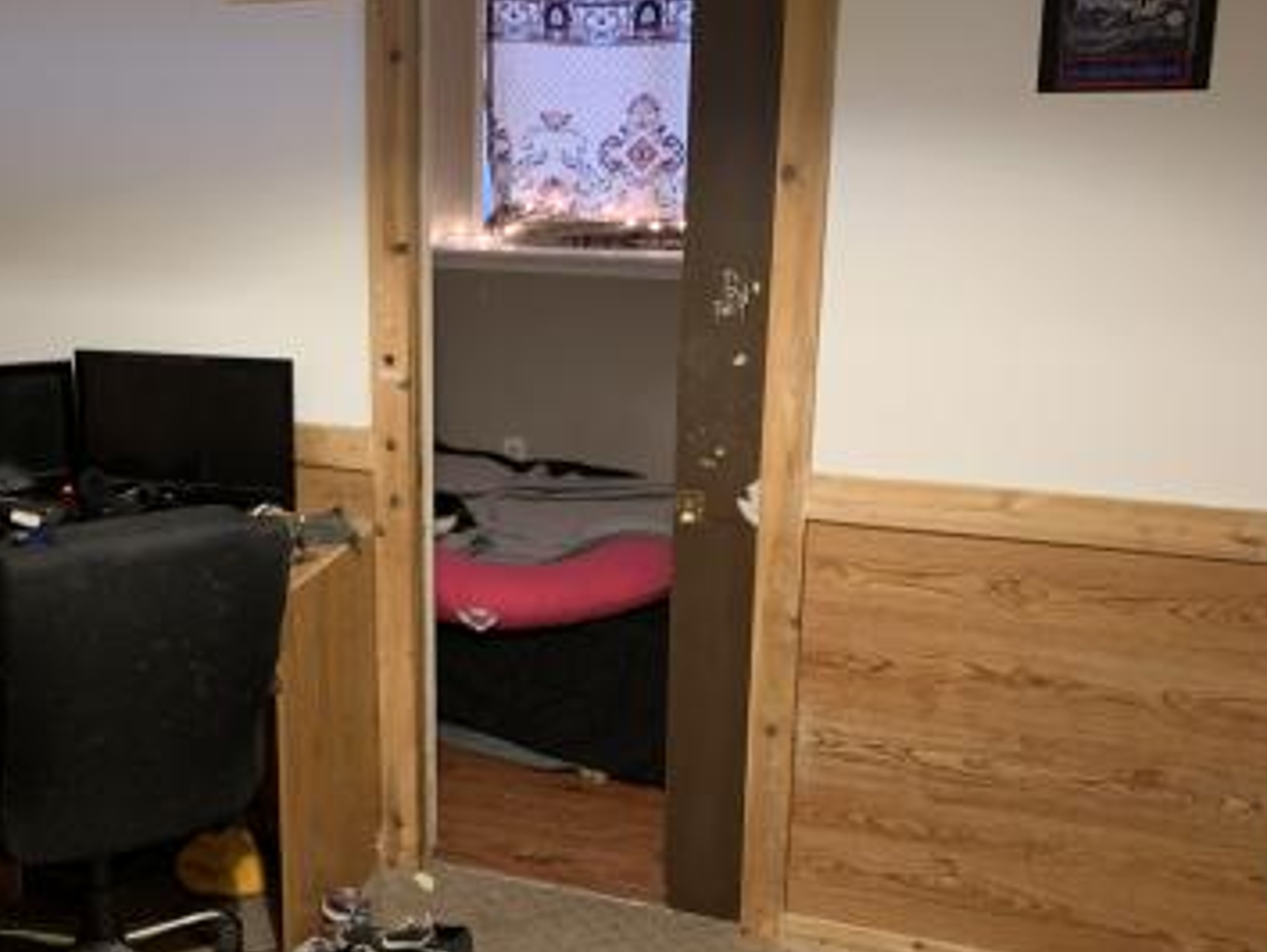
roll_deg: +1.7
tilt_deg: -18.5
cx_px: 276
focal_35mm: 47
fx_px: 1721
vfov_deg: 30.9
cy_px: 508
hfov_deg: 39.0
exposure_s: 1/30
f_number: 1.8
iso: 500
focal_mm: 4.25
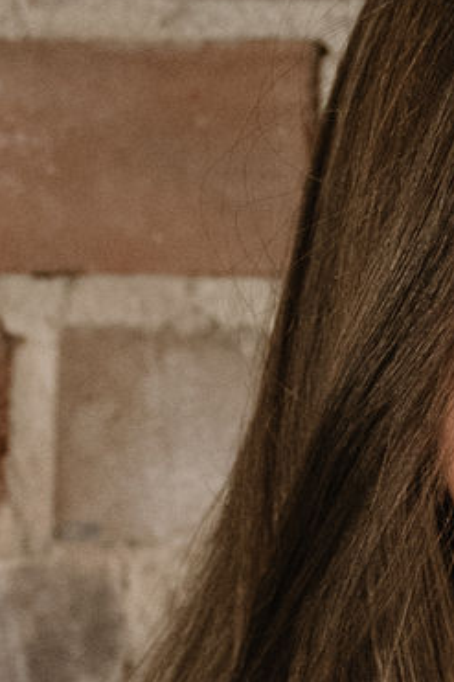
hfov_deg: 3.8
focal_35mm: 356
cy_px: 890
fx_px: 6740
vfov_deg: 5.8
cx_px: 702
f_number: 2.8
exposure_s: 1/500
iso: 2000
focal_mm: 55
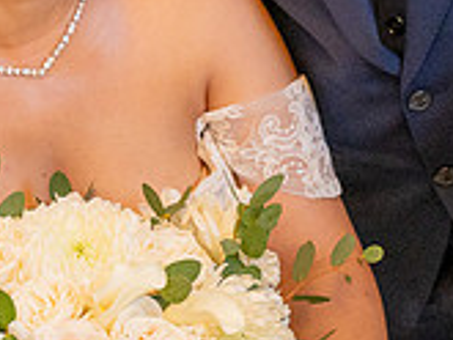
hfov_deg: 4.9
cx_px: 255
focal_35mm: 405
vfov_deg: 3.7
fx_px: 5304
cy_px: -280
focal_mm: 101
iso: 1250
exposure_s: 1/200
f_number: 4
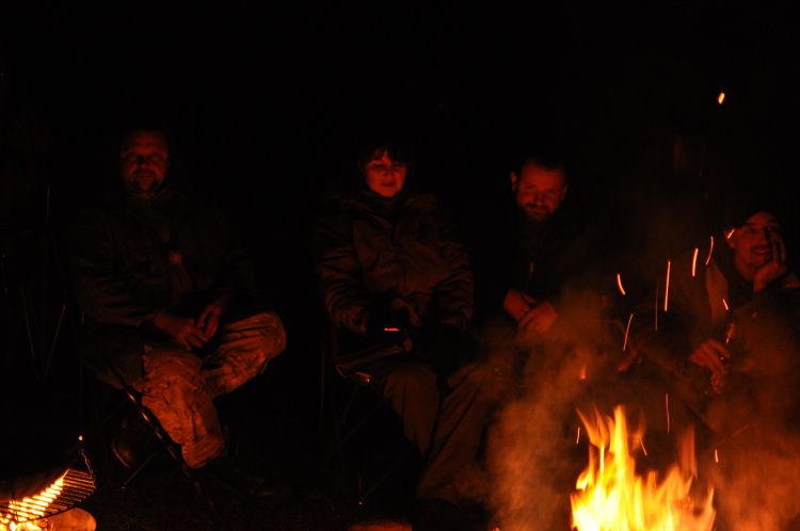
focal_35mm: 52
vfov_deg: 25.7
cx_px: 400
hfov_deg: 37.9
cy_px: 266
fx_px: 1165
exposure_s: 1/50
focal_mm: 35
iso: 800
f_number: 1.8
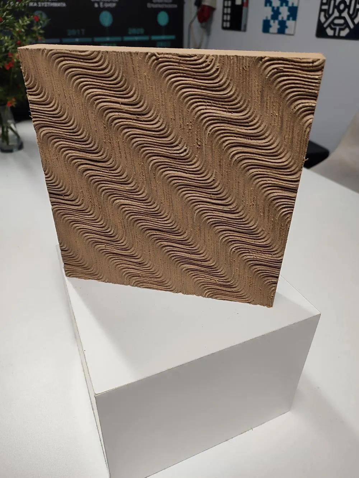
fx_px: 332
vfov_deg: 71.6
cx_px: 180
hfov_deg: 56.8
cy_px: 239
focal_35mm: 24
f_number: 1.89
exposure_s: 1/50
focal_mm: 5.89
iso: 202
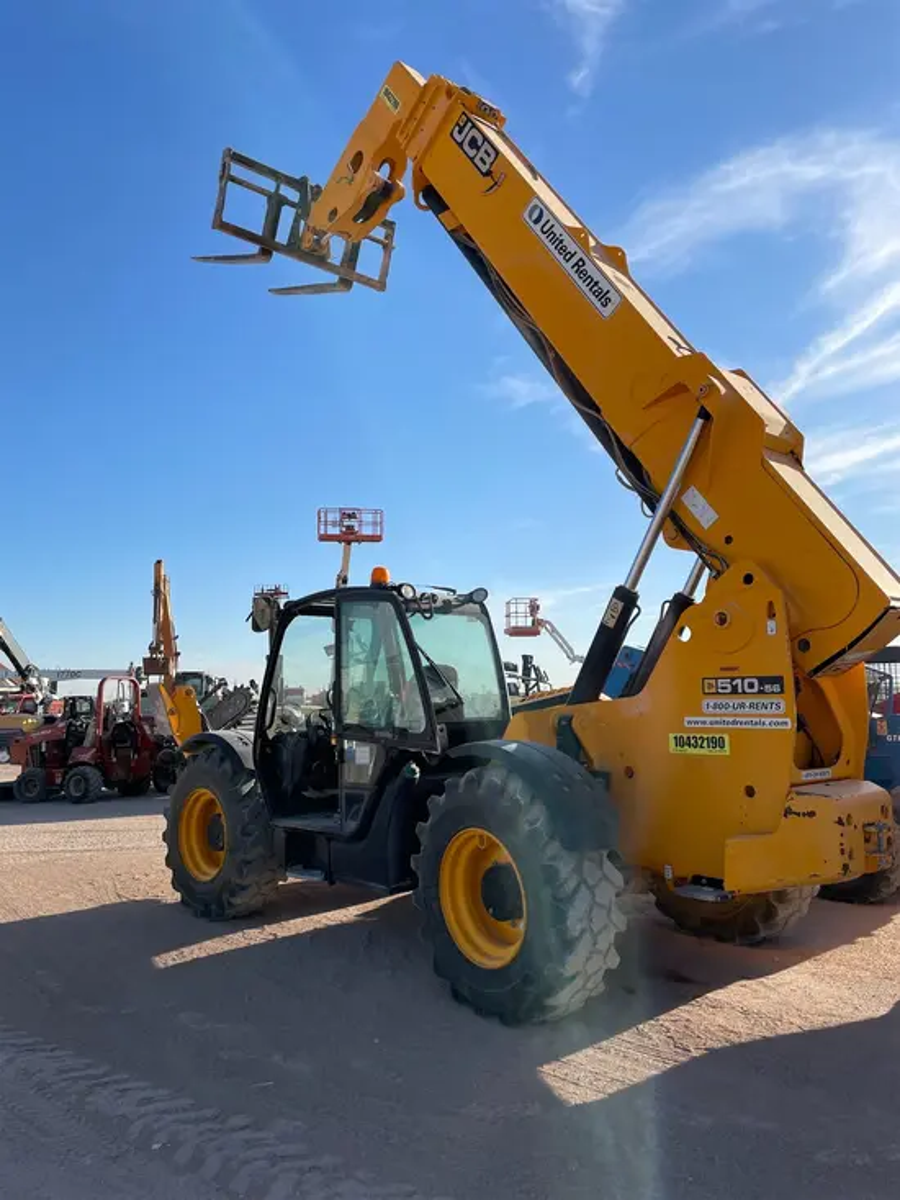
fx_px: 901
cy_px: 600
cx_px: 450
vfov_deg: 67.3
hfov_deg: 53.1
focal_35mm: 26
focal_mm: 4.2
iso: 50
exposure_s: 1/5051
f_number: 1.6
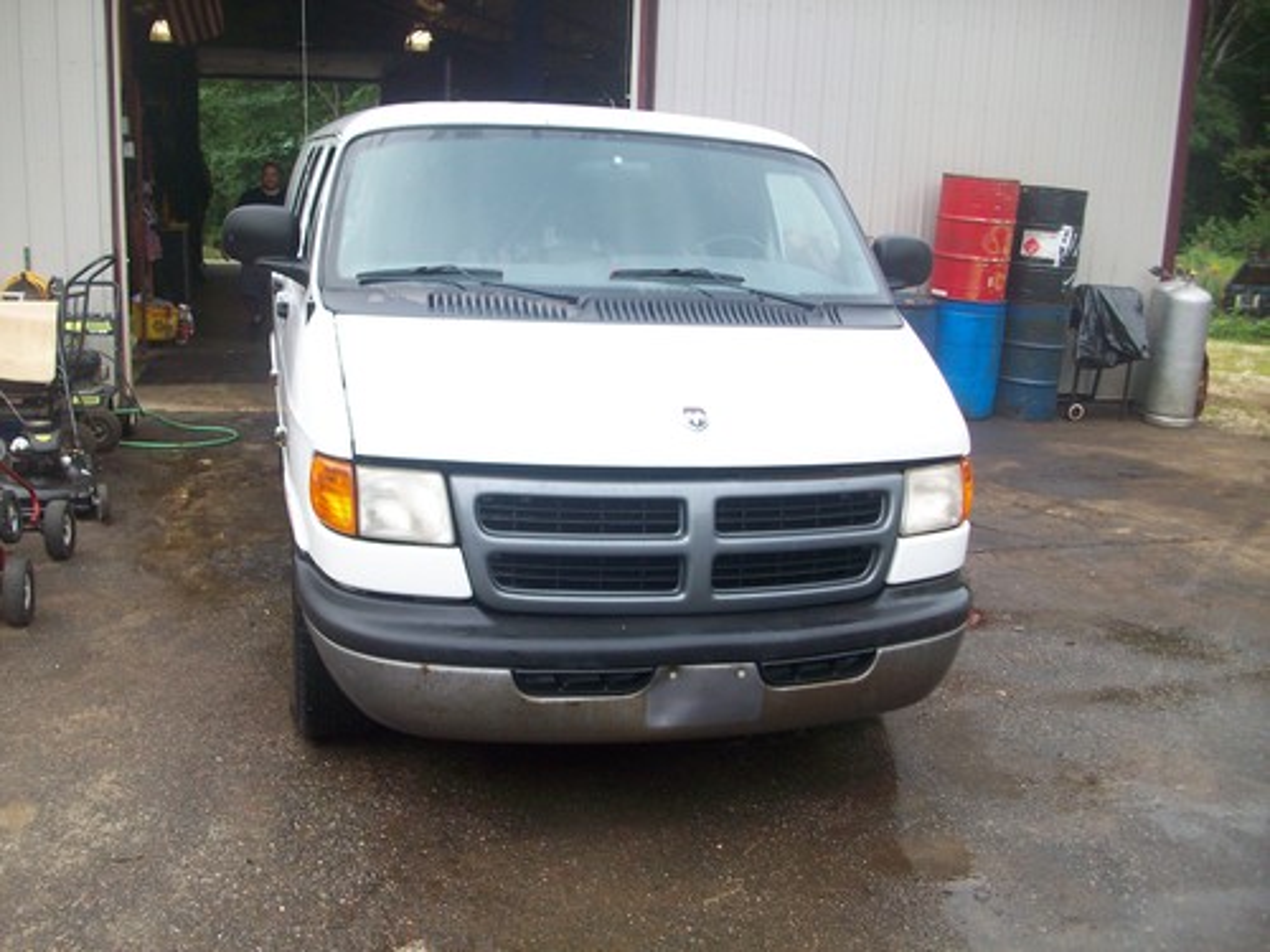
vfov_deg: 41.8
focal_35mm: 34
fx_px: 1247
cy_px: 476
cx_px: 635
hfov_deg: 54.0
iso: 80
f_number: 2.8
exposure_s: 1/169
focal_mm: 5.7
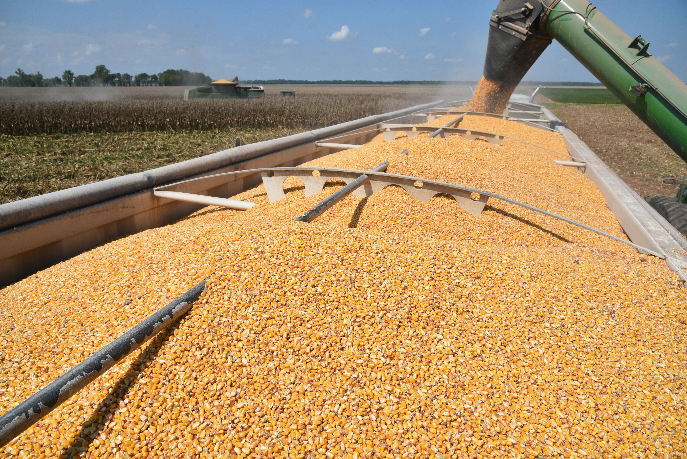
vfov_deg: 53.2
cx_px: 344
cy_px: 230
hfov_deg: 73.7
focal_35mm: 24
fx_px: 458
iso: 250
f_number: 11
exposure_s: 1/500
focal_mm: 24
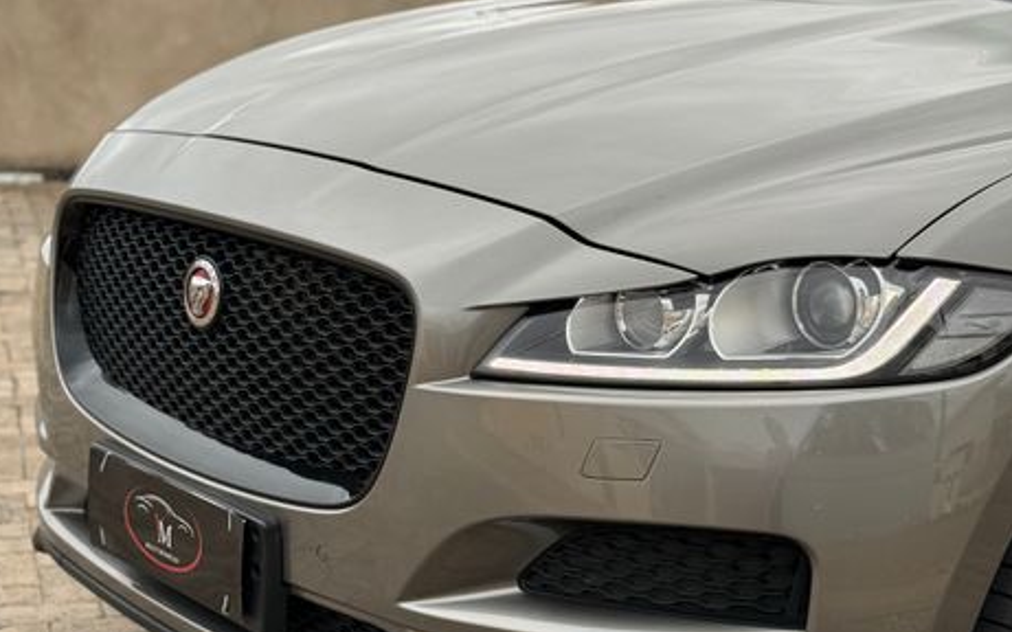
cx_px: 501
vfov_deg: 24.8
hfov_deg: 38.9
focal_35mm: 52
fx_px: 1434
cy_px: 351
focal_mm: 6.76
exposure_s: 1/452
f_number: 1.78
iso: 64
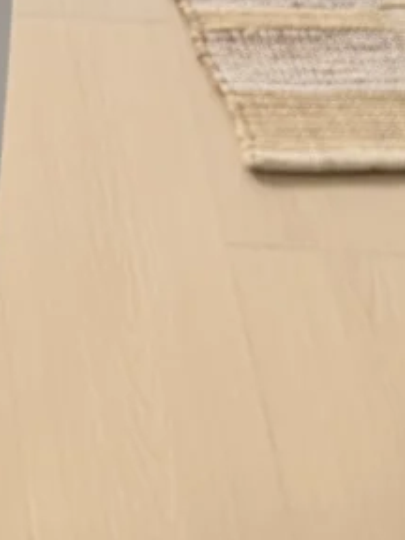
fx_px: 1872
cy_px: -285
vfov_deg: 15.1
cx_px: -231
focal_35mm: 120
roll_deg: -4.1
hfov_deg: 11.7
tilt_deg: -33.1
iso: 200
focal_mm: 6.76
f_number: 1.78
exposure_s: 1/69
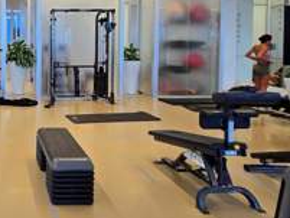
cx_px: 13
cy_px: 49
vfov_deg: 43.7
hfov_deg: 49.7
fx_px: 260
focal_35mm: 31
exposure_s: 1/60.2
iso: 125
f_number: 2.2
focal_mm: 2.2
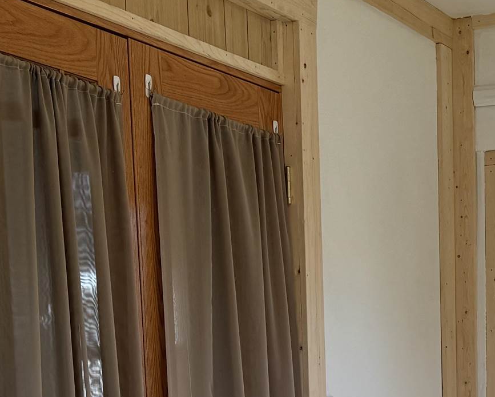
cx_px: 416
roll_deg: +1.0
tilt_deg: -8.2
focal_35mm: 83
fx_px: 1216
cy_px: 551
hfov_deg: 22.6
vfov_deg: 17.1
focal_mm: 6.76
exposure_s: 1/364
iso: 80
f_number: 1.78
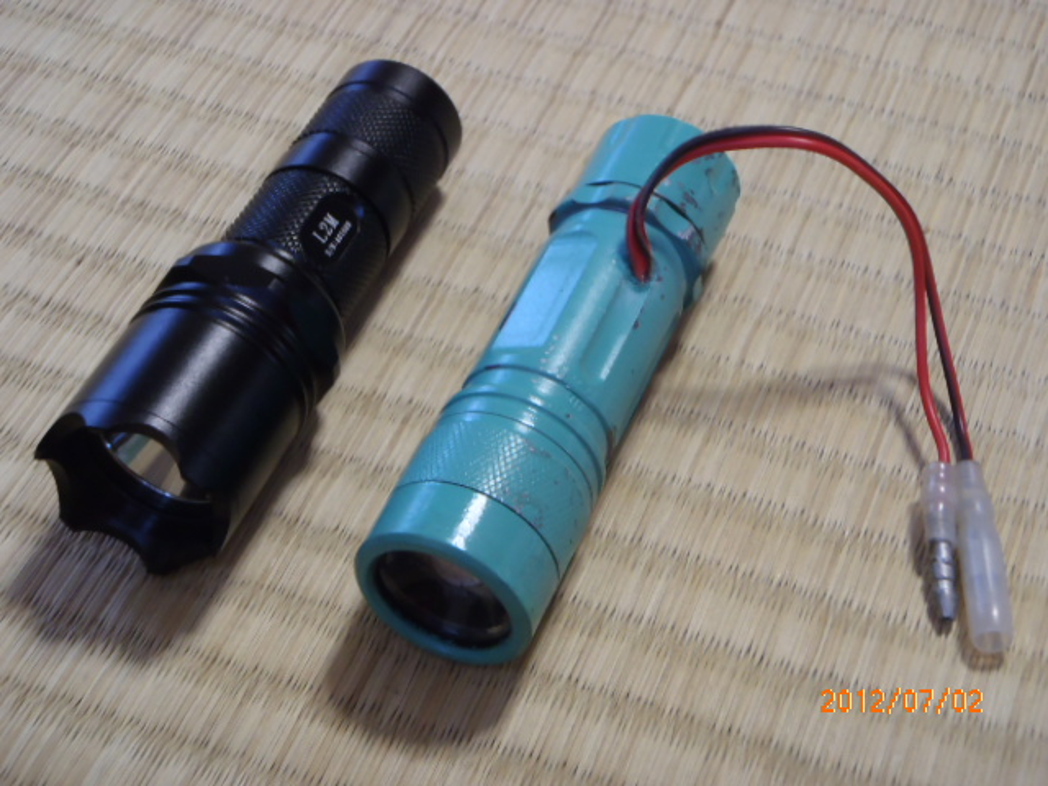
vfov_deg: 22.6
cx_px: 524
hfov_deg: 29.8
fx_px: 1968
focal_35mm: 65
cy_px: 393
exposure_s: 1/4
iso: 200
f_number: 4.7
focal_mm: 11.76
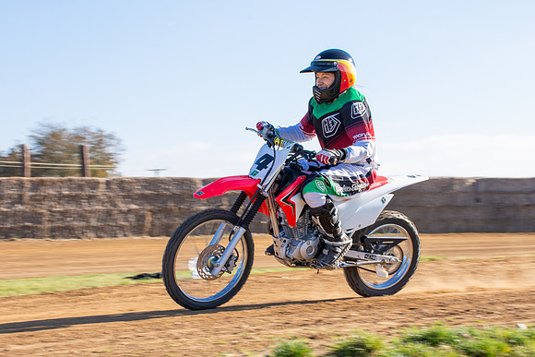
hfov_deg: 21.7
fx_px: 1398
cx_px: 262
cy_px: 184
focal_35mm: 94
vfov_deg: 14.6
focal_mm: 56
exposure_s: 1/200
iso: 200
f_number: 10
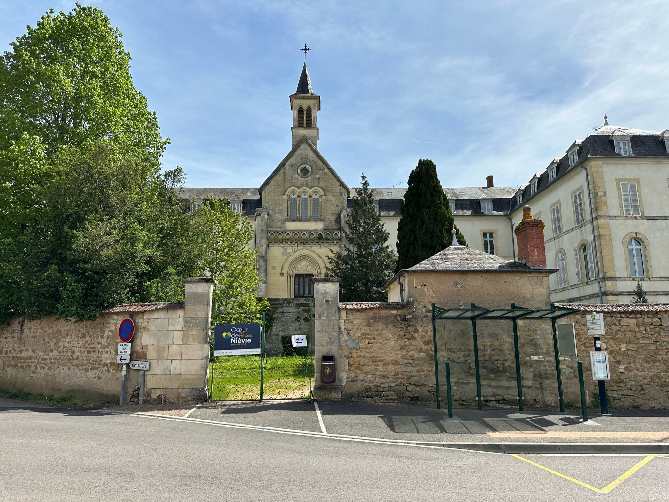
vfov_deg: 56.8
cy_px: 251
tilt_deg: +10.5
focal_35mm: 24
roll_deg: +0.1
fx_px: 464
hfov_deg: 71.6
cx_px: 334
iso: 80
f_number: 1.78
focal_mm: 6.86
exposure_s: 1/5525
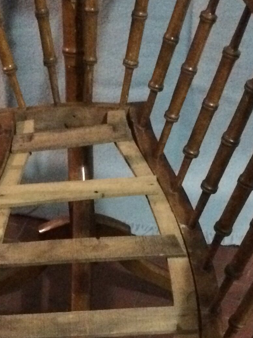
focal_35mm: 91
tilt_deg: -47.2
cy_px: 318
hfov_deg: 16.2
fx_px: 887
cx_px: 107
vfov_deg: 21.0
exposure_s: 1/17
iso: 640
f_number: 2.2
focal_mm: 4.15
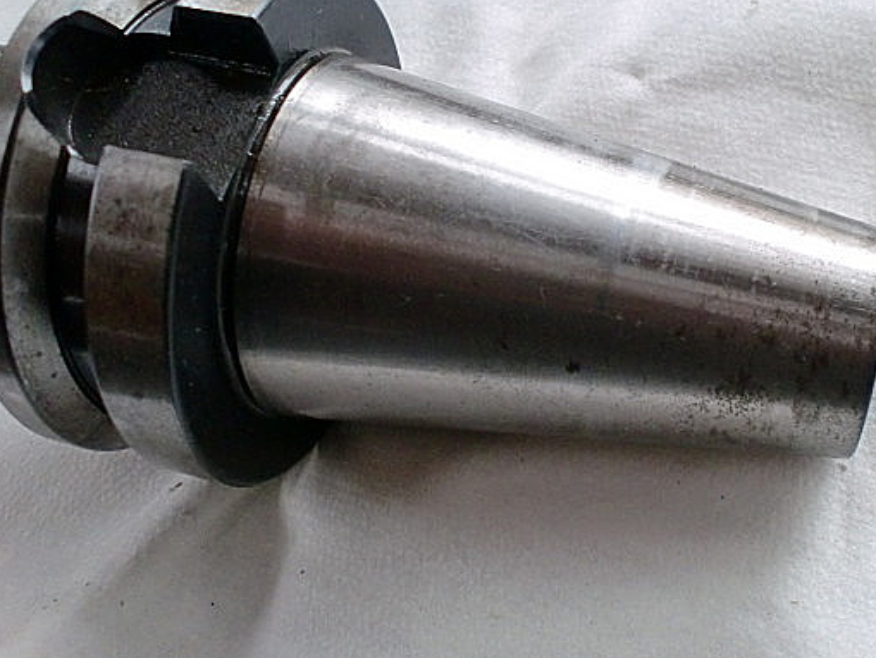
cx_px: 542
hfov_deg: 42.6
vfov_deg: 32.9
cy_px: 310
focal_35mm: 44
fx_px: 1114
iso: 250
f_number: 3.1
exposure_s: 1/60
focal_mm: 6.3
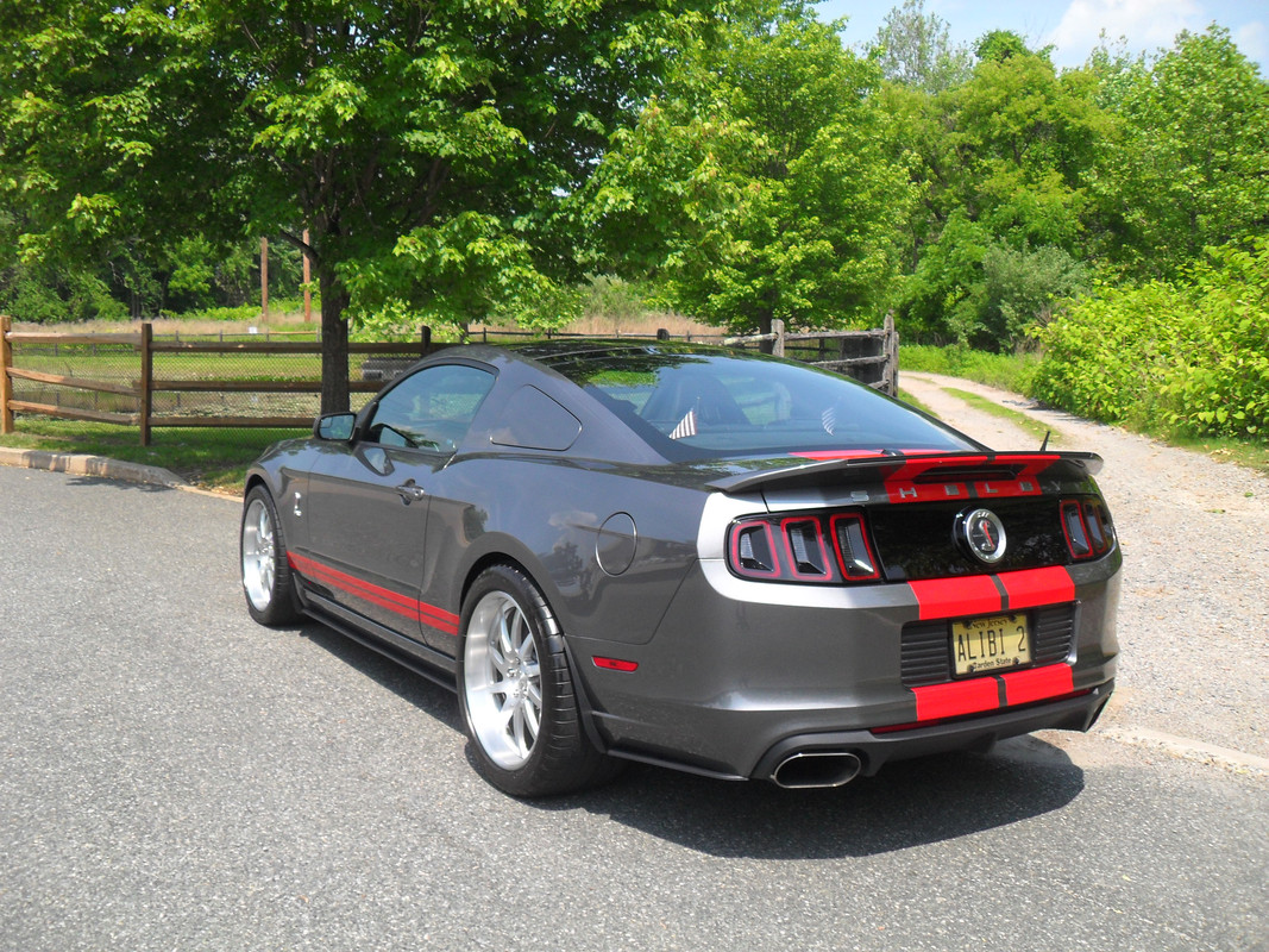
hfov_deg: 52.6
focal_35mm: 35
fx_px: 1283
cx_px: 634
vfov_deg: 40.7
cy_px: 476
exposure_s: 1/125
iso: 100
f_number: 8.9
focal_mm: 6.2
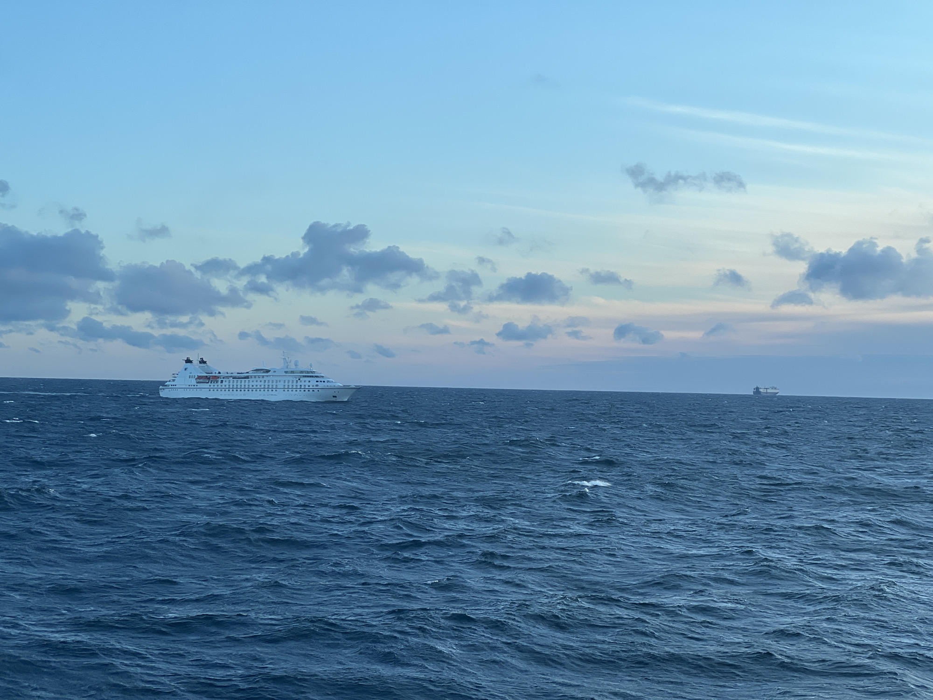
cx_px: 466
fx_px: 2075
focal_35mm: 77
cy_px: 350
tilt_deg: +0.0
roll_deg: -0.8
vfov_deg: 19.1
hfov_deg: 25.3
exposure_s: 1/225
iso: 32
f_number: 2.8
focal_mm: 9
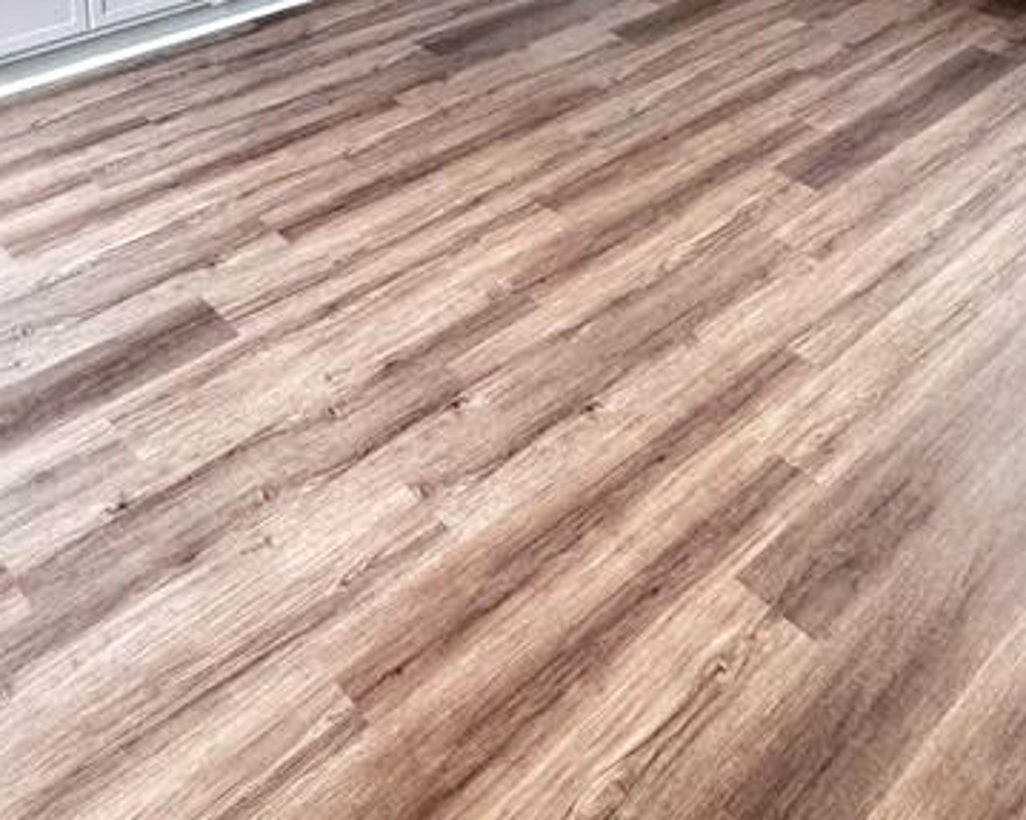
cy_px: -134
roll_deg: -1.2
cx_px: 397
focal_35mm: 39
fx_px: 1184
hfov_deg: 46.5
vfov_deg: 32.4
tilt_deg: -16.5
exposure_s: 1/99
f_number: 2.2
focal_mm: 2.22
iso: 250
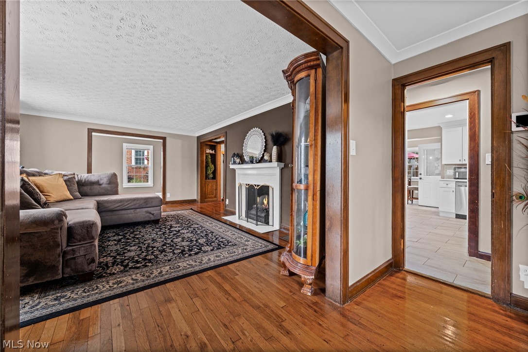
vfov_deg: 85.4
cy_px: 176
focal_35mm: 13
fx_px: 191
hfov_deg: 108.4
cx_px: 264
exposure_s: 1.3
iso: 250
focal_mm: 13
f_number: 9
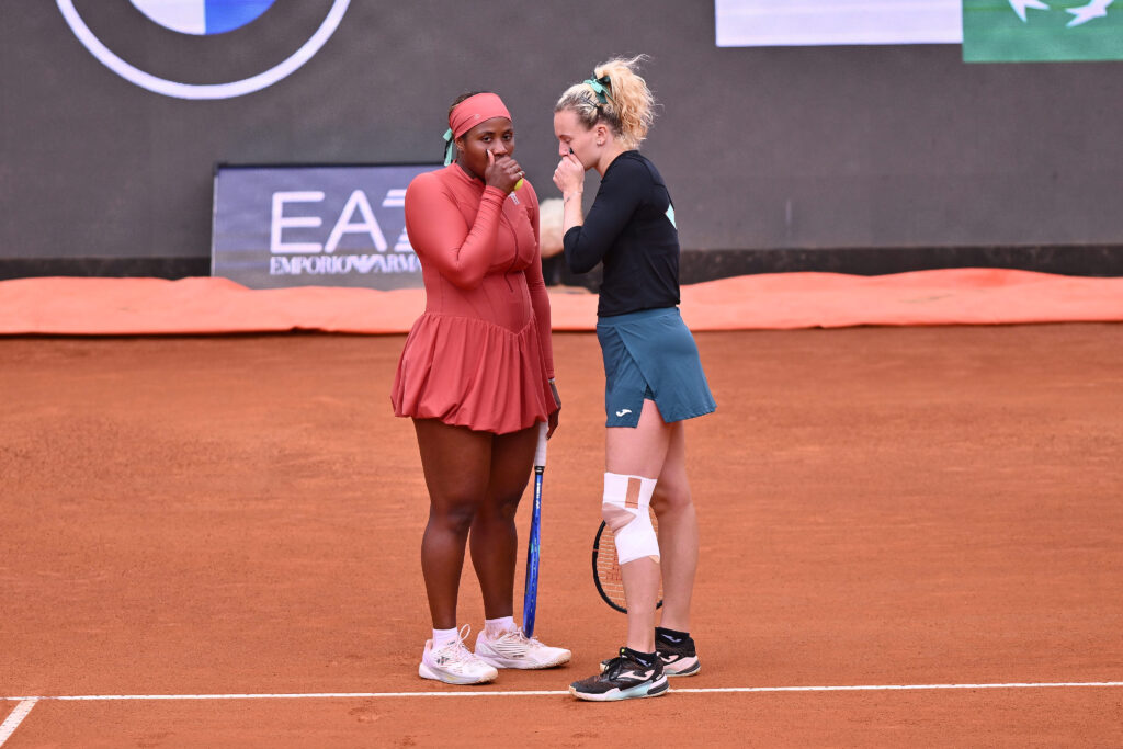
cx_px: 562
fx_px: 9359
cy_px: 374
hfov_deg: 6.9
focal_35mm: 300
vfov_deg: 4.6
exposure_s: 1/2000
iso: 320
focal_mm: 300
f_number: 3.2
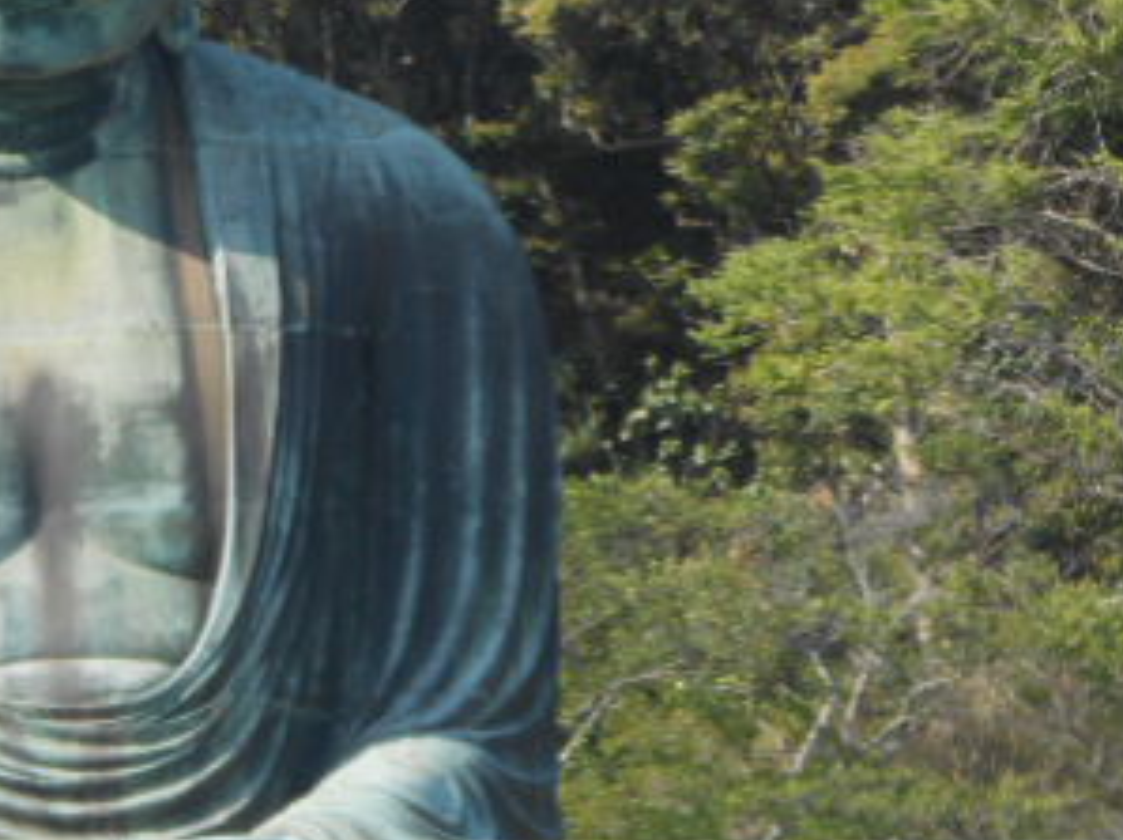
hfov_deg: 7.7
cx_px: -72
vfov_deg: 5.8
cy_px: 286
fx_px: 8298
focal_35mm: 256
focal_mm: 21.2
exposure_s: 1/250
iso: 80
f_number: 5.5
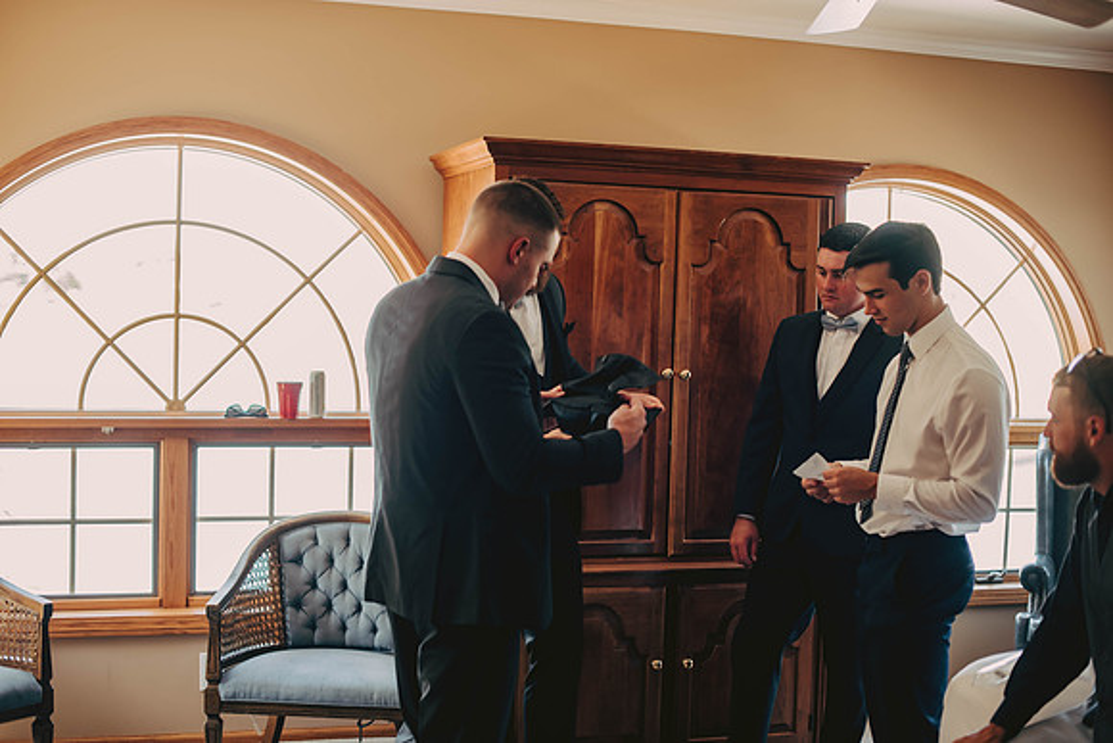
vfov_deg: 27.0
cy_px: 372
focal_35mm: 50
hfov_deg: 39.6
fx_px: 1546
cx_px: 556
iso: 500
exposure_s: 1/160
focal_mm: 50
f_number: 2
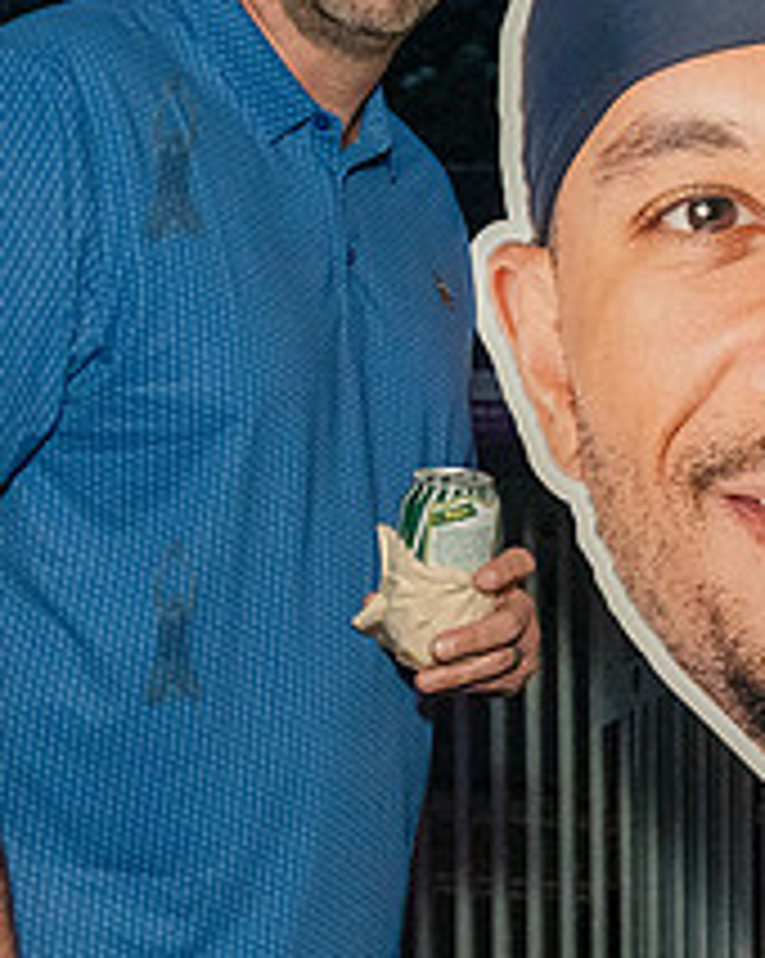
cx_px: 935
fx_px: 2579
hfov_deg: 16.2
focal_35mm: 91
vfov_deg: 21.0
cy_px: 351
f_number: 3.5
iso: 5000
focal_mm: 32
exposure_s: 1/200
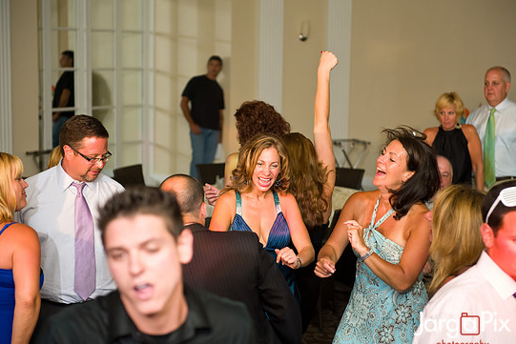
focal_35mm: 75
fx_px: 1075
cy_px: 178
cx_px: 267
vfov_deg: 18.2
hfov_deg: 27.0
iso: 1600
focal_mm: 70
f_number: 3.2
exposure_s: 1/125
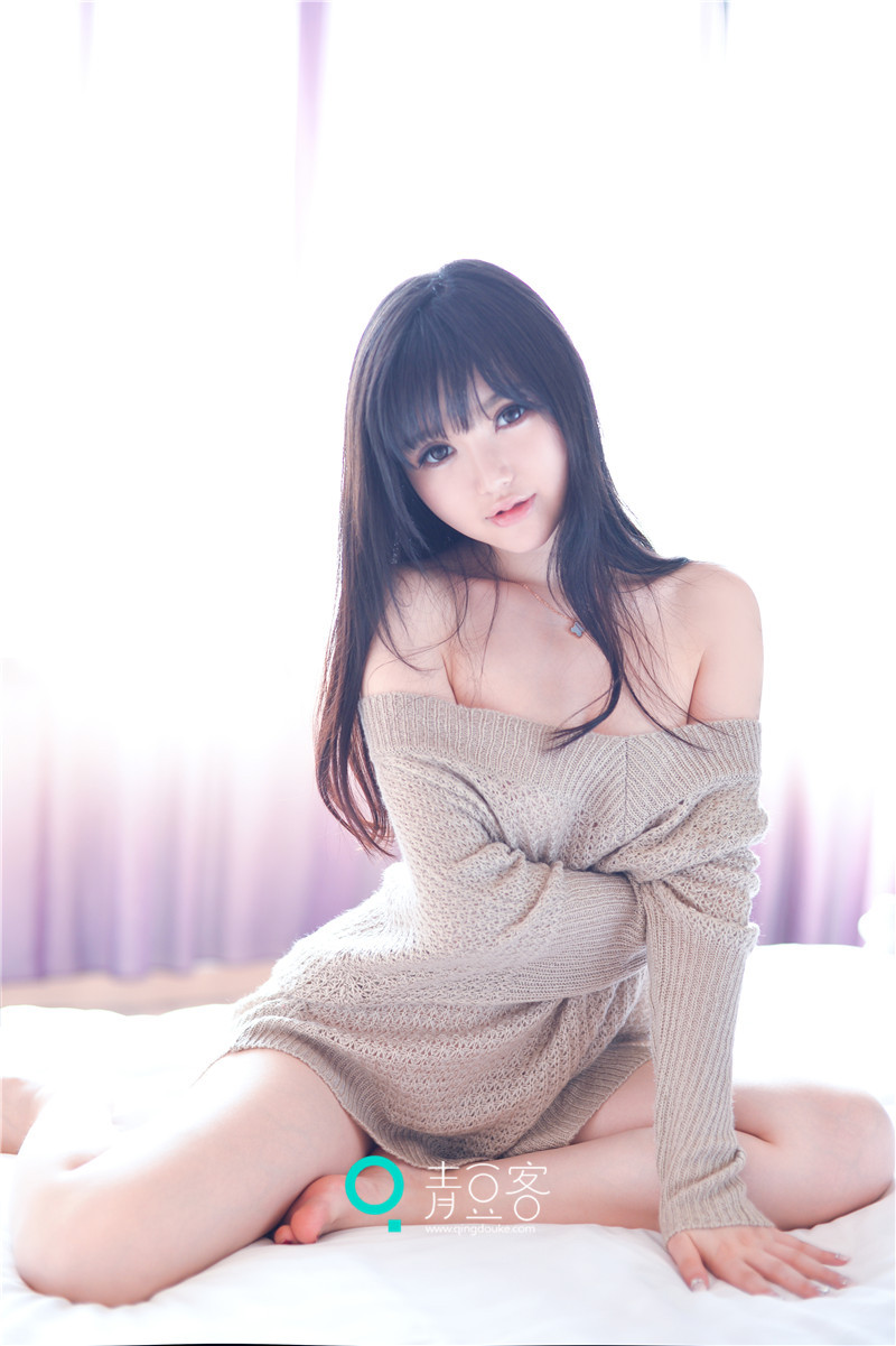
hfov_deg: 27.0
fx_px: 1868
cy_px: 673
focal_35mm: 50
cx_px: 448
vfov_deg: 39.6
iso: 320
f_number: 2.5
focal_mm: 50
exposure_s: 1/100
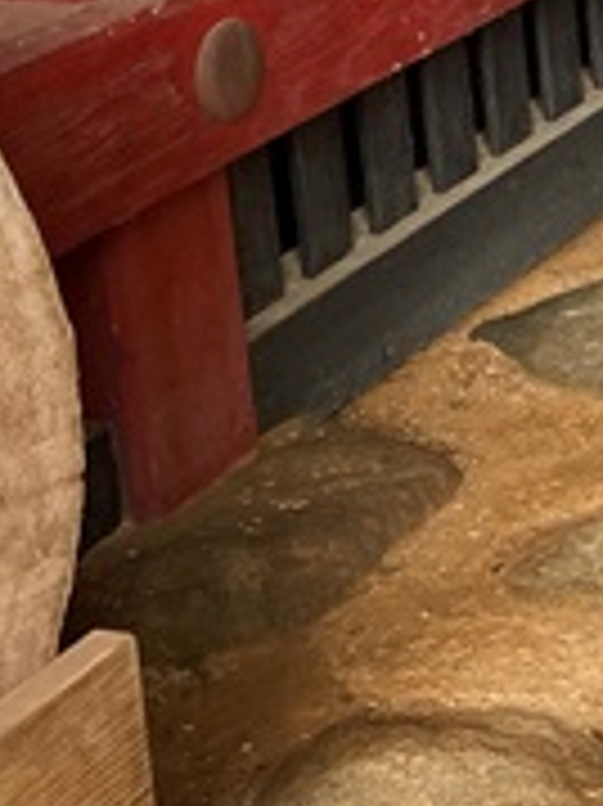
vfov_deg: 16.6
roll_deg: -0.1
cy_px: -18
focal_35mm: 116
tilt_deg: -15.4
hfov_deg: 10.7
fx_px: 2697
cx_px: 1498
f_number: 1.8
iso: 64
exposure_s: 1/121
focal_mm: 4.25
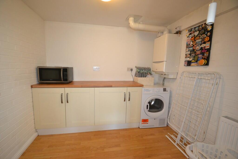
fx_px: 99
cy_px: 80
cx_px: 119
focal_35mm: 15
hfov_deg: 100.4
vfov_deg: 77.3
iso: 1400
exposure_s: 1/60
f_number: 3.5
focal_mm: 10
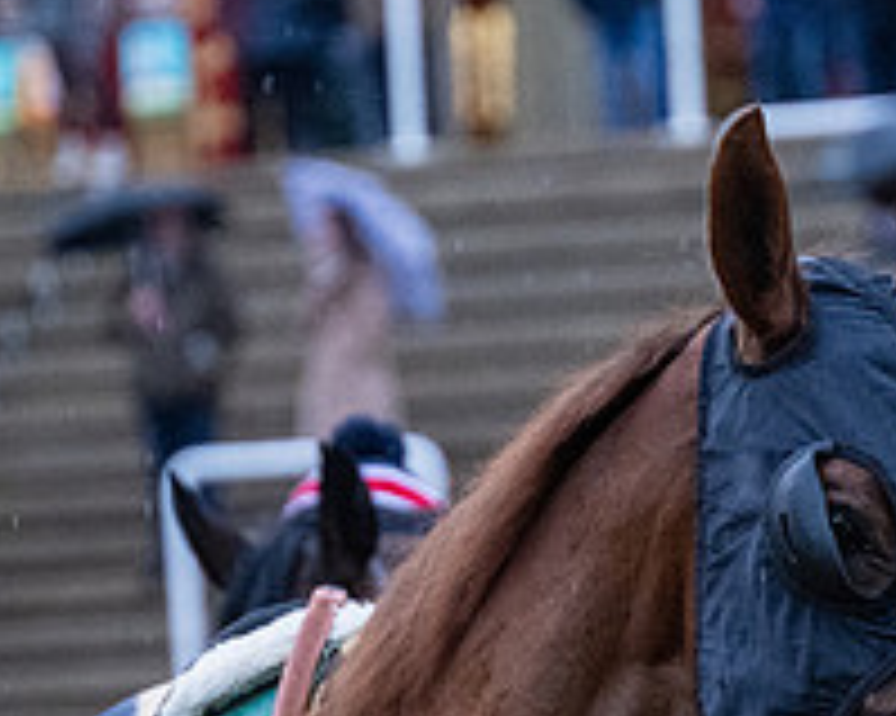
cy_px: 722
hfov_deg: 4.1
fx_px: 12457
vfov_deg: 3.3
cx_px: 916
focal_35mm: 470
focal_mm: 125
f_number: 4
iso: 3200
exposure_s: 1/500
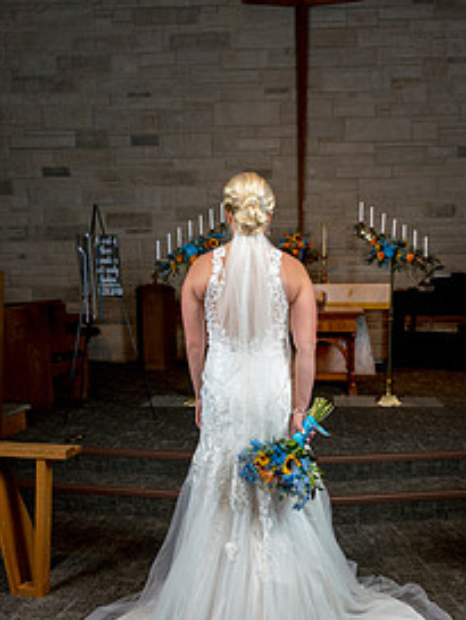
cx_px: 275
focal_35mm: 38
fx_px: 682
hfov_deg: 37.6
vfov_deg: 48.1
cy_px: 416
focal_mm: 24
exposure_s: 1/100
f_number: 5
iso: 200
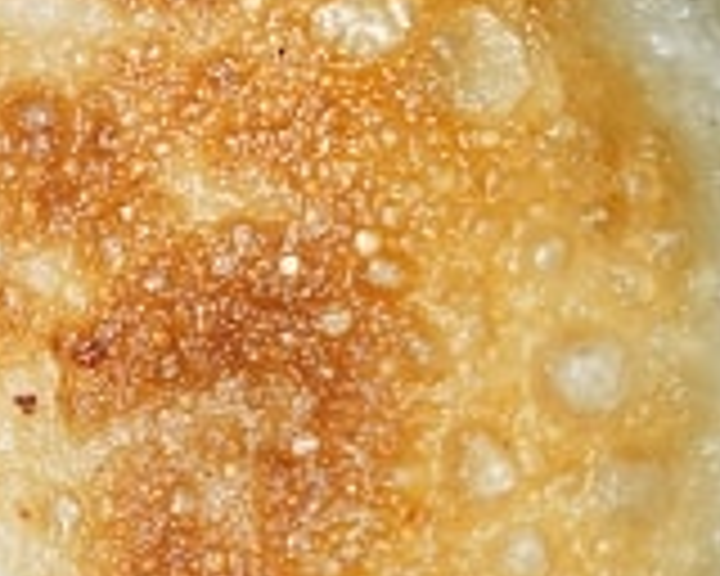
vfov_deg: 2.9
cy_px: -54
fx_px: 11251
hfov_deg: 3.7
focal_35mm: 528
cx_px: -248
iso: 250
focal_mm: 75
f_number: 4
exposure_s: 1/80
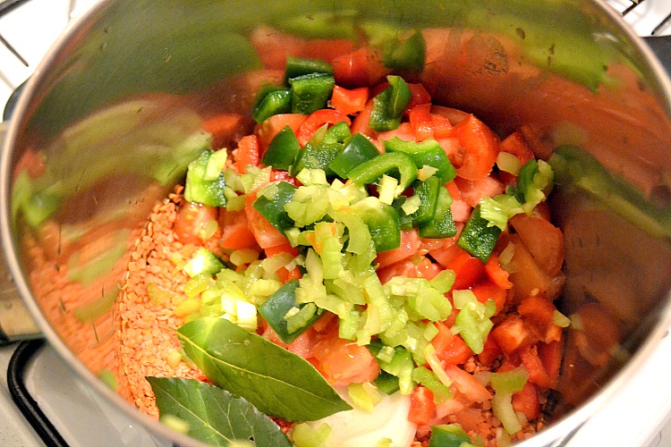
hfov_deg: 49.6
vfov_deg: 34.2
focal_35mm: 39
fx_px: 727
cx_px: 336
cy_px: 224
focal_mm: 26
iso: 3200
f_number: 4.2
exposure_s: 1/6
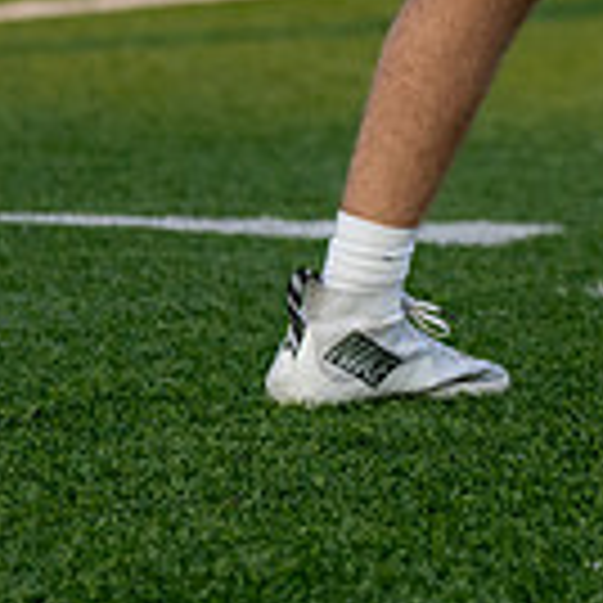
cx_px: 871
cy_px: -217
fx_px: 8731
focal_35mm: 443
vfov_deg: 3.9
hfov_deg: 3.9
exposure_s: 1/2500
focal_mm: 83
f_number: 2.8
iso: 400
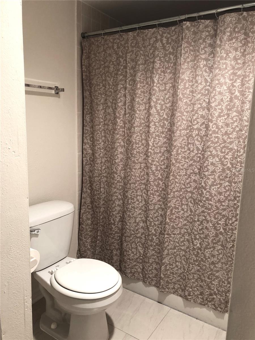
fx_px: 275
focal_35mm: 28
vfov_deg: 63.4
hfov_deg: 49.7
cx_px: 128
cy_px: 170
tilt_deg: -10.8
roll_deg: -0.4
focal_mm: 3.99
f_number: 1.8
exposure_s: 1/17
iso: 40
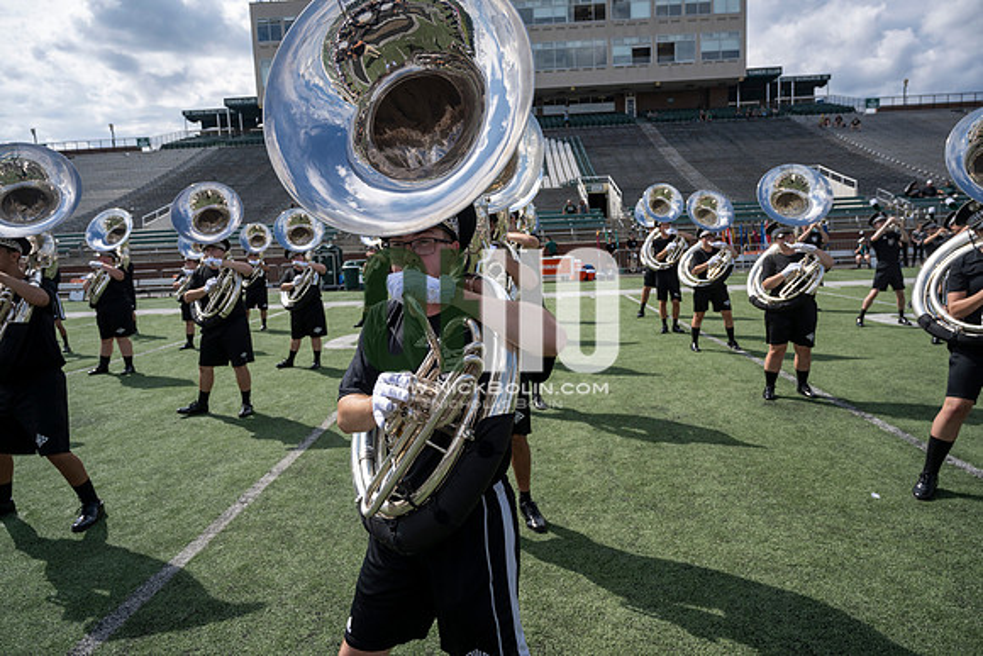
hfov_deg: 73.7
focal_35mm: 24
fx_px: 655
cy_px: 328
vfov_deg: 53.2
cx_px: 492
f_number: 5
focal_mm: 24
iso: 200
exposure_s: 1/1600
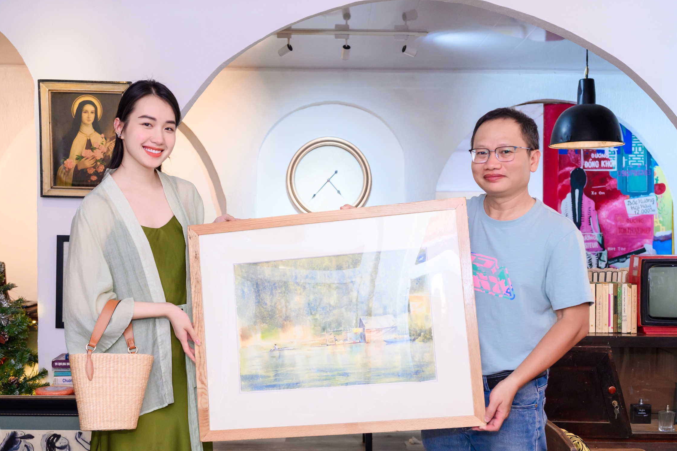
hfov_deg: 46.4
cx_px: 328
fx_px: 789
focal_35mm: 42
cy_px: 255
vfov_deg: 31.8
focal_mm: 37
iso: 2000
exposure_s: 1/160
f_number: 4
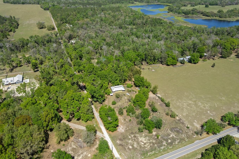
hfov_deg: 69.4
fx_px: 172
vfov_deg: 49.5
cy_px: 78
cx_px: 118
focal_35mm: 26
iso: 100
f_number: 2.8
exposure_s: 1/1500
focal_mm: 8.38
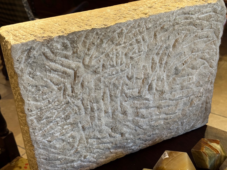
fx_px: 315
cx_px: 114
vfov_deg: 30.3
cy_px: 85
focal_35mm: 48
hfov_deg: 39.7
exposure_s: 1/50
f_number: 1.78
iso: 125
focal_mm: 6.76
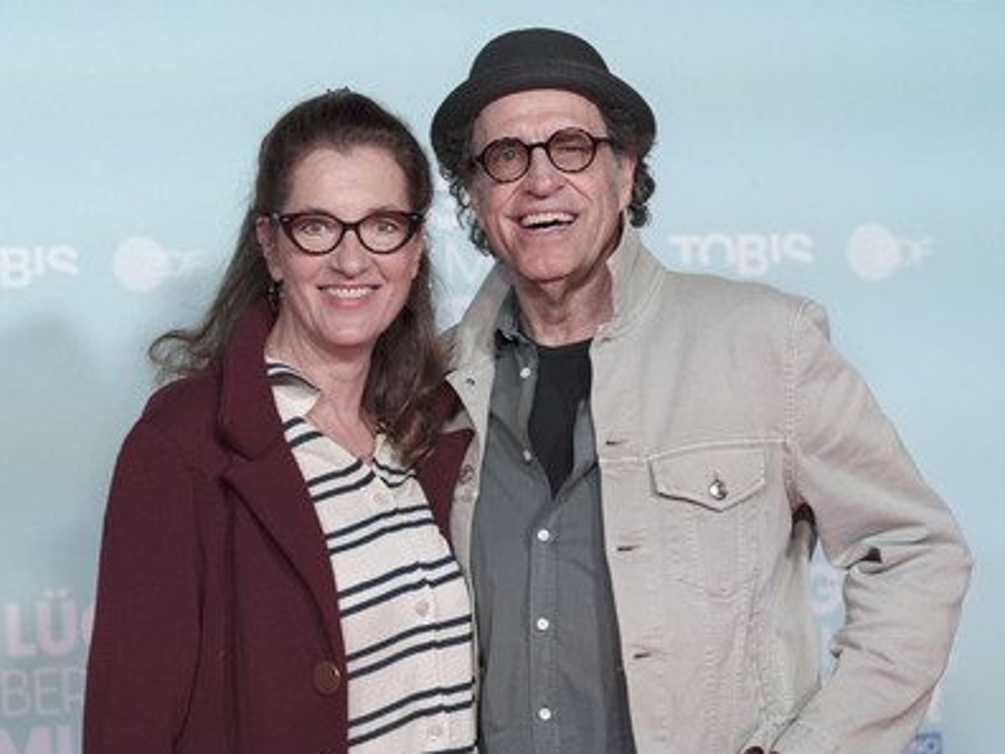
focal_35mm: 116
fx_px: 3368
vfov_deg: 12.8
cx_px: 483
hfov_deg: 17.0
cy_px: 378
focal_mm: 106
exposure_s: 1/250
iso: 500
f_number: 2.8
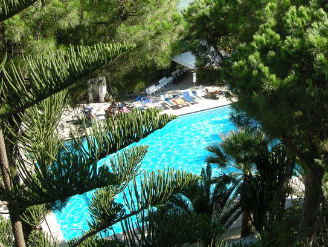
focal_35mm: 53
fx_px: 503
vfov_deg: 27.6
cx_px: 240
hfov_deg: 35.5
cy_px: 117
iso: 64
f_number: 4.3
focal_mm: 7.5
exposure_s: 1/160
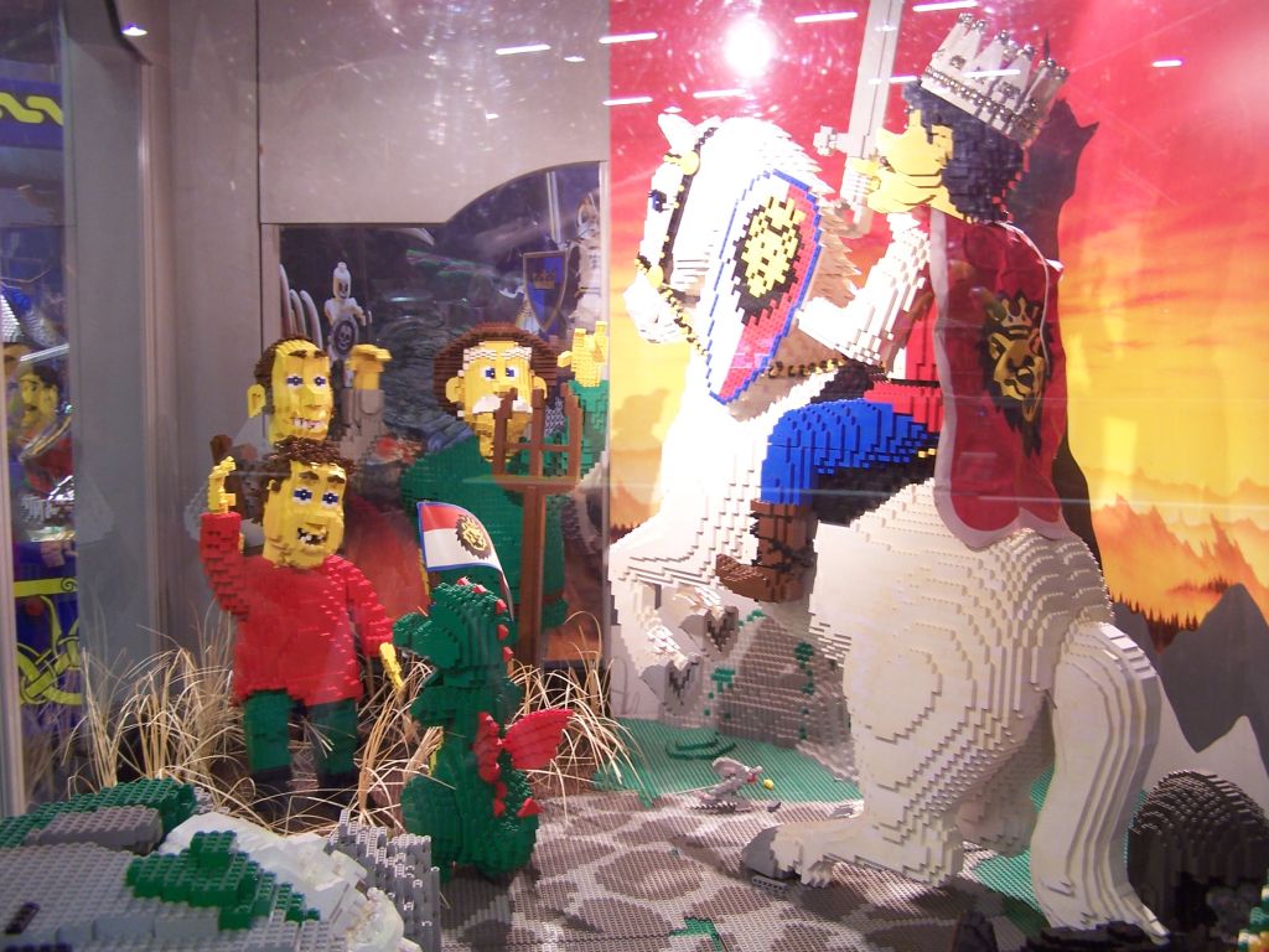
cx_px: 634
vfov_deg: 37.7
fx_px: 1393
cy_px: 476
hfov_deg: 49.0
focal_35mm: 38
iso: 80
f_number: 2.8
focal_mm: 6.3
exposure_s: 1/4
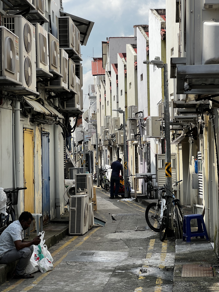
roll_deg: +0.6
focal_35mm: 77
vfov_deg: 25.3
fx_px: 650
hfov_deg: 19.1
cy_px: 146
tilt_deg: +1.6
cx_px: 110
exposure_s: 1/490
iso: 32
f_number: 2.8
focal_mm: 9
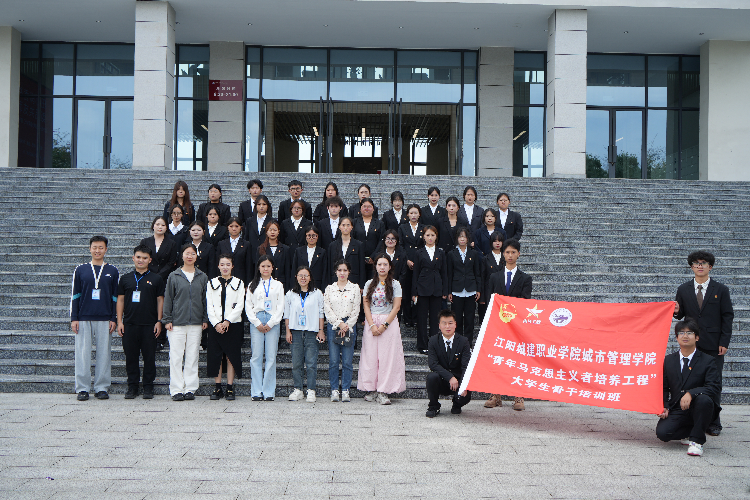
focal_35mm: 36
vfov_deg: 36.9
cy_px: 250
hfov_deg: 53.1
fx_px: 750
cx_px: 375
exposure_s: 1/250
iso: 100
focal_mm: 36
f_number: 5.6
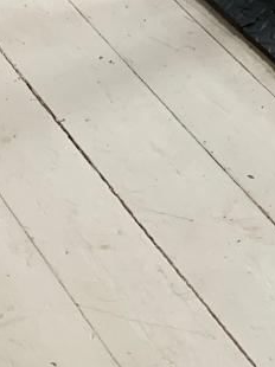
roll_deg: +1.8
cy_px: -427
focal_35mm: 168
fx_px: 1782
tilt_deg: -12.4
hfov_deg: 8.8
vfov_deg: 10.6
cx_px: 70
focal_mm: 4.25
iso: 100
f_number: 1.8
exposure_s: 1/61
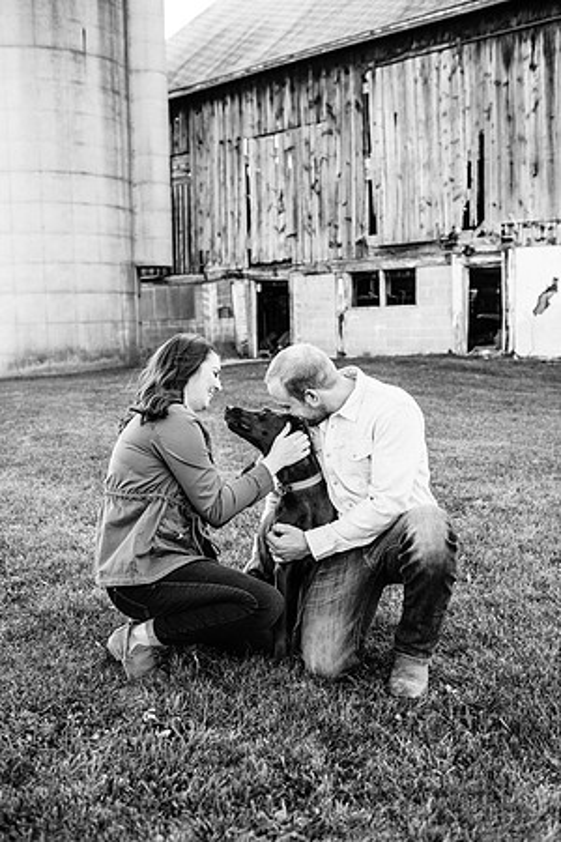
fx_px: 818
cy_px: 421
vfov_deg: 54.4
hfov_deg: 37.9
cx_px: 280
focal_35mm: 35
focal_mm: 35
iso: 200
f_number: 3.2
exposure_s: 1/640
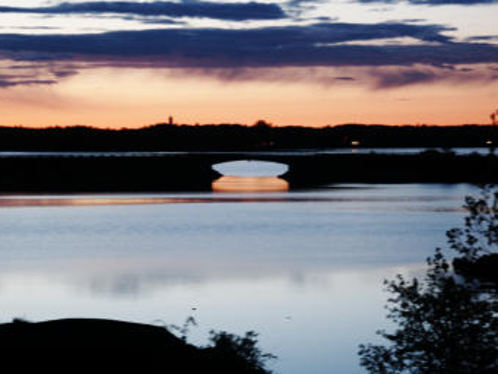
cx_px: 245
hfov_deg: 15.3
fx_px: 1857
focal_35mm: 129
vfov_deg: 11.5
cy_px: 187
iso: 200
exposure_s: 1.5
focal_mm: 31.95
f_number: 3.5
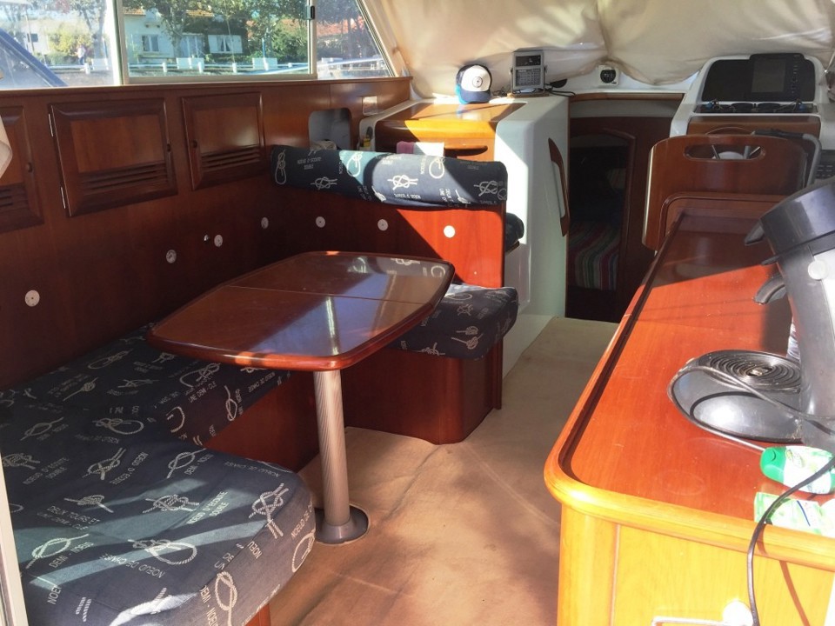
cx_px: 418
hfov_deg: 61.7
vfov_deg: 48.2
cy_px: 313
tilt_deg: -19.1
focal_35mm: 29
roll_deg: +0.9
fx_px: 700
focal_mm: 4.15
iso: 32
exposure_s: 1/439
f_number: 2.2
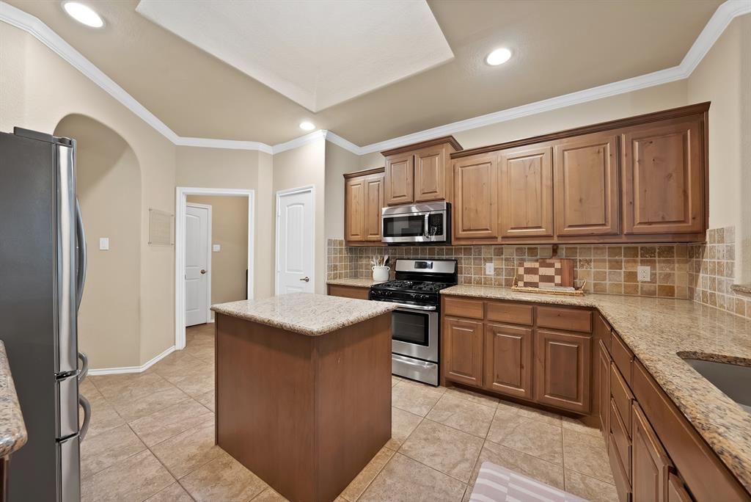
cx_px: 376
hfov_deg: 112.6
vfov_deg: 90.1
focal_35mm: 12
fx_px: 250
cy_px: 251
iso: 640
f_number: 9
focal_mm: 12
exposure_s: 1/1.67
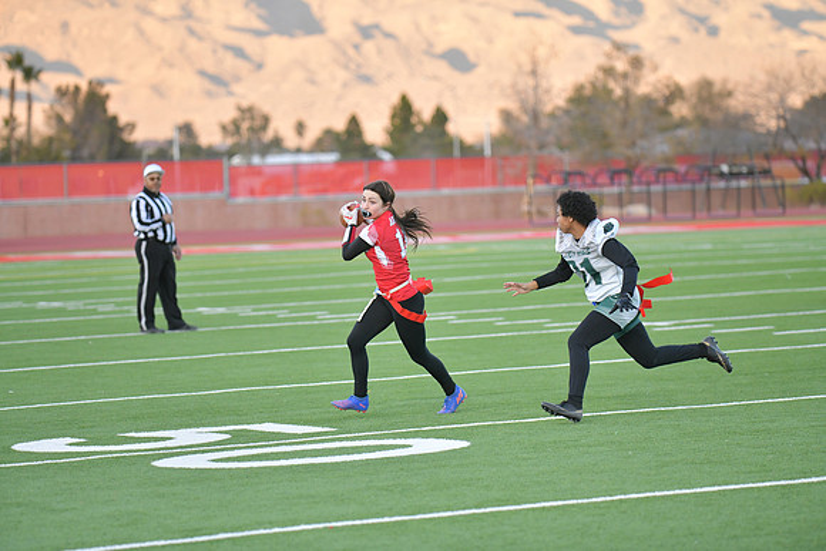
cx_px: 413
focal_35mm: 155
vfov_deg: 8.9
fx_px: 3557
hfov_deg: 13.2
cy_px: 276
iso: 2000
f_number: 2.8
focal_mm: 155
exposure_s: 1/3200
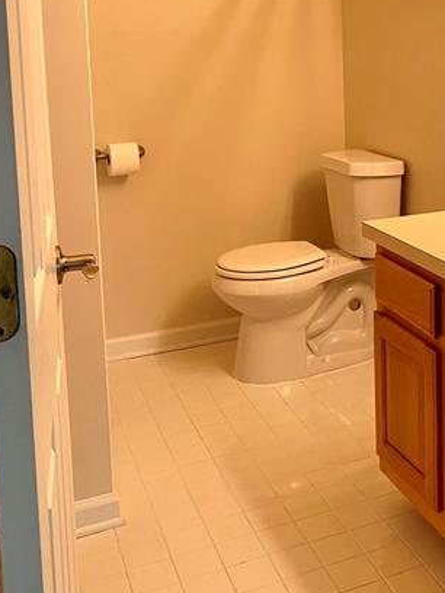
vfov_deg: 37.5
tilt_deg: -4.4
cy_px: 121
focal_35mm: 49
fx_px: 840
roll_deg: +1.3
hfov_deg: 28.5
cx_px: 400
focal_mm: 4.25
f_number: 1.8
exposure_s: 1/60
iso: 125
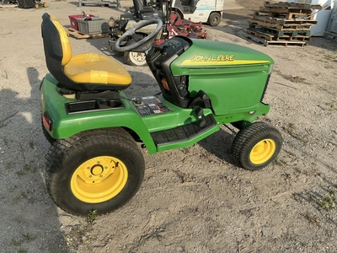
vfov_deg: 49.7
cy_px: 126
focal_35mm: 28
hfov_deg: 63.4
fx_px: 273
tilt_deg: -27.2
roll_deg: -4.0
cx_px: 168
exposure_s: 1/962
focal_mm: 3
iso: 25
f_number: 1.8
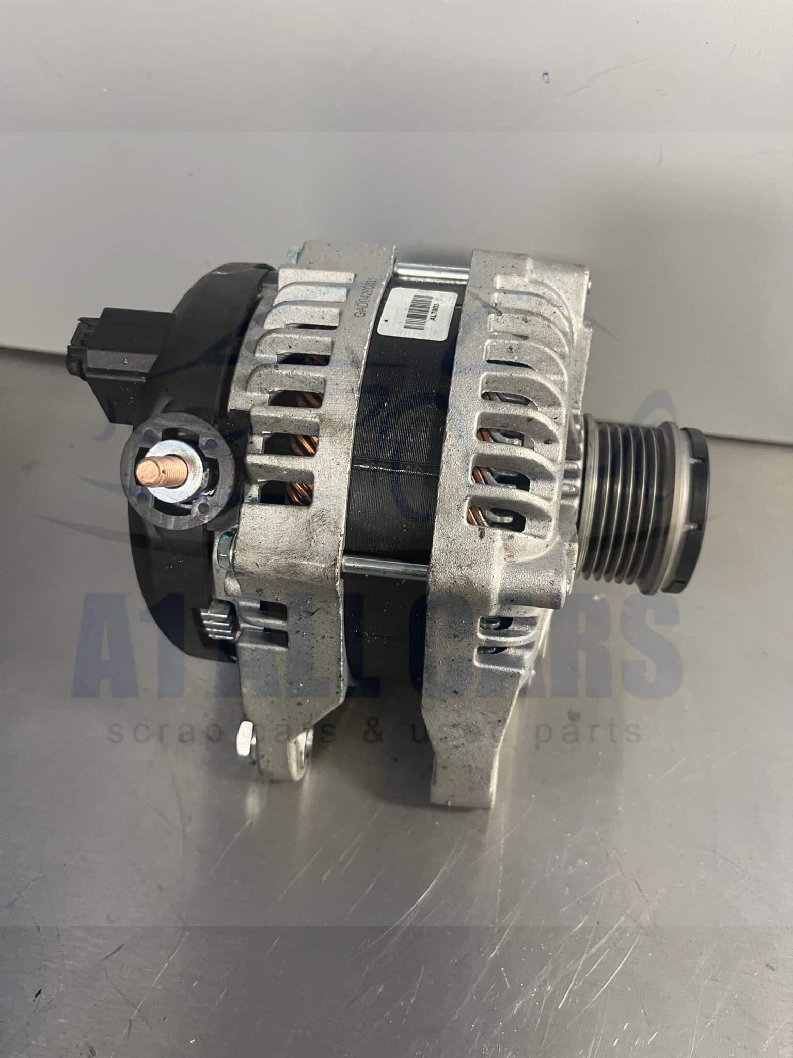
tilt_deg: -45.8
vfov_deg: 67.3
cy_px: 529
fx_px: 794
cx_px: 396
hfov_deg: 53.1
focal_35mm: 26
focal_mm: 5.1
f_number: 1.6
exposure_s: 1/50
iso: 320
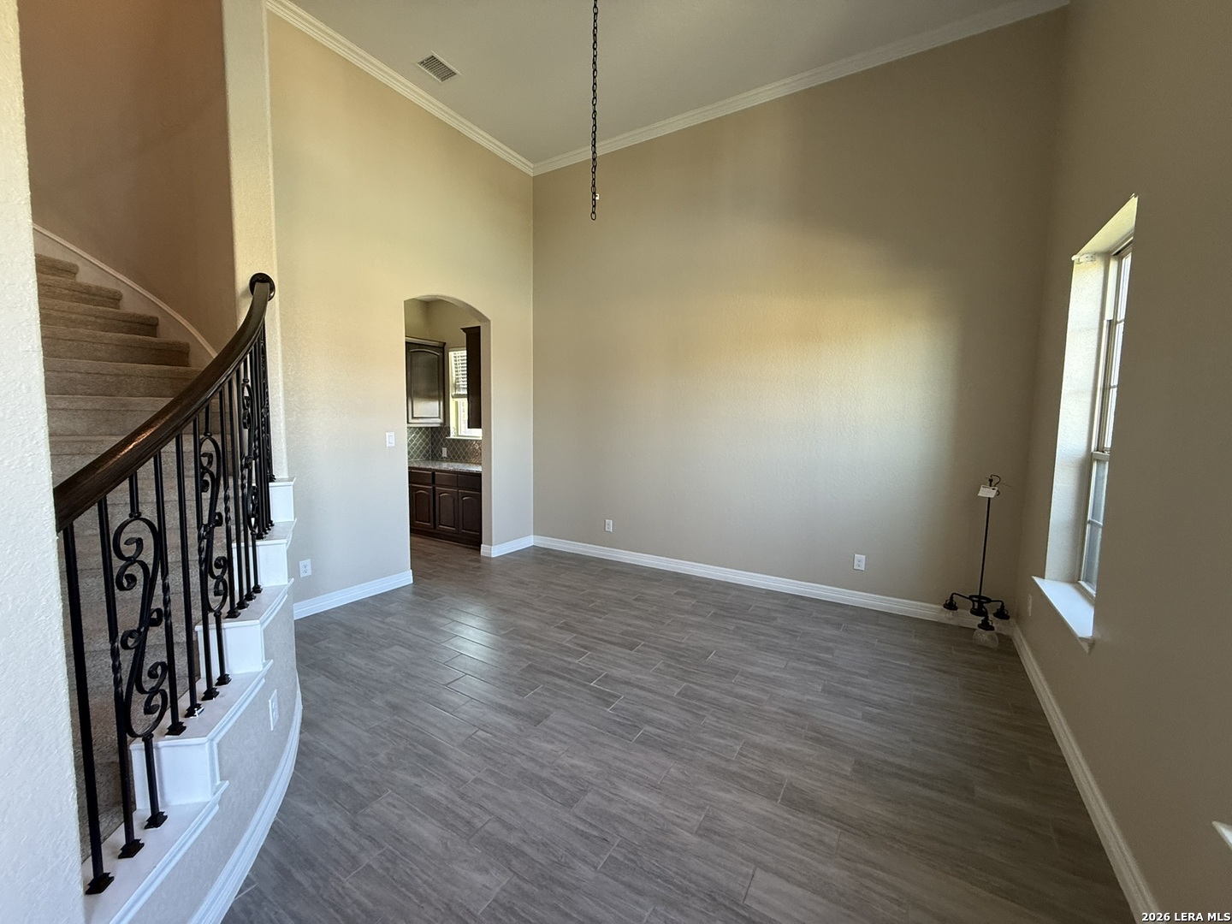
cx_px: 616
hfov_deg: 102.1
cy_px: 462
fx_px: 498
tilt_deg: -4.9
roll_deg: -0.9
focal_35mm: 14
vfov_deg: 85.7
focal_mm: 2.22
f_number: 2.2
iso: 200
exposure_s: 1/60
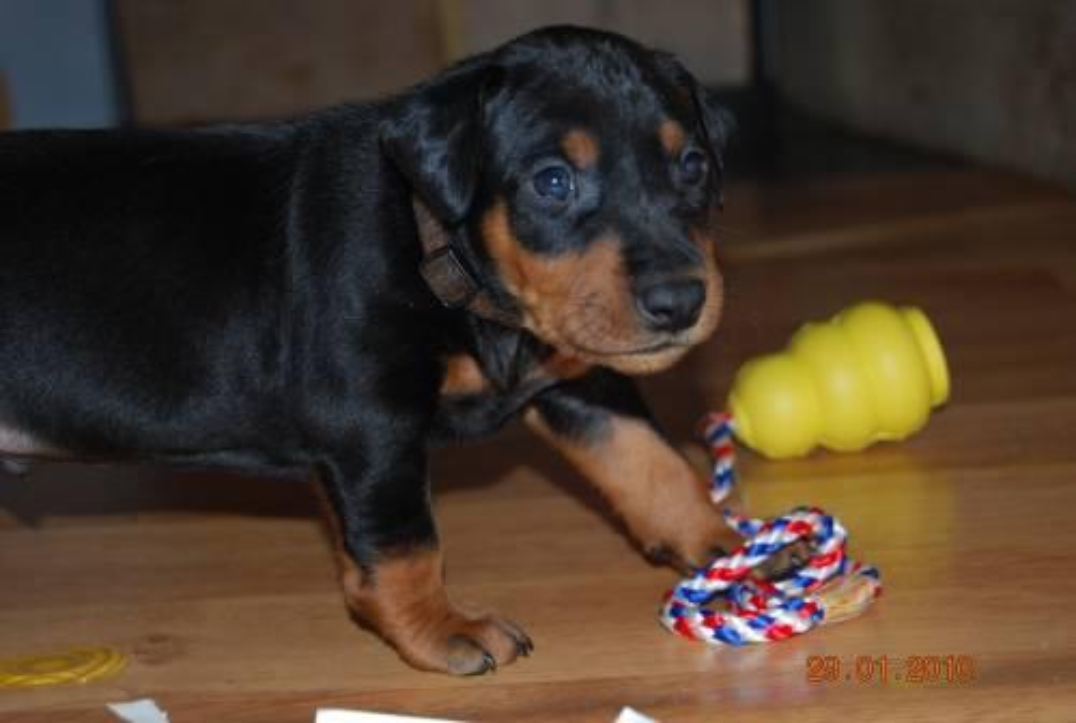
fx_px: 2472
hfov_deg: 24.6
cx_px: 538
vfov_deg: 16.6
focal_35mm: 82
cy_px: 362
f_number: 5.6
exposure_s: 1/60
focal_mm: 55
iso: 200
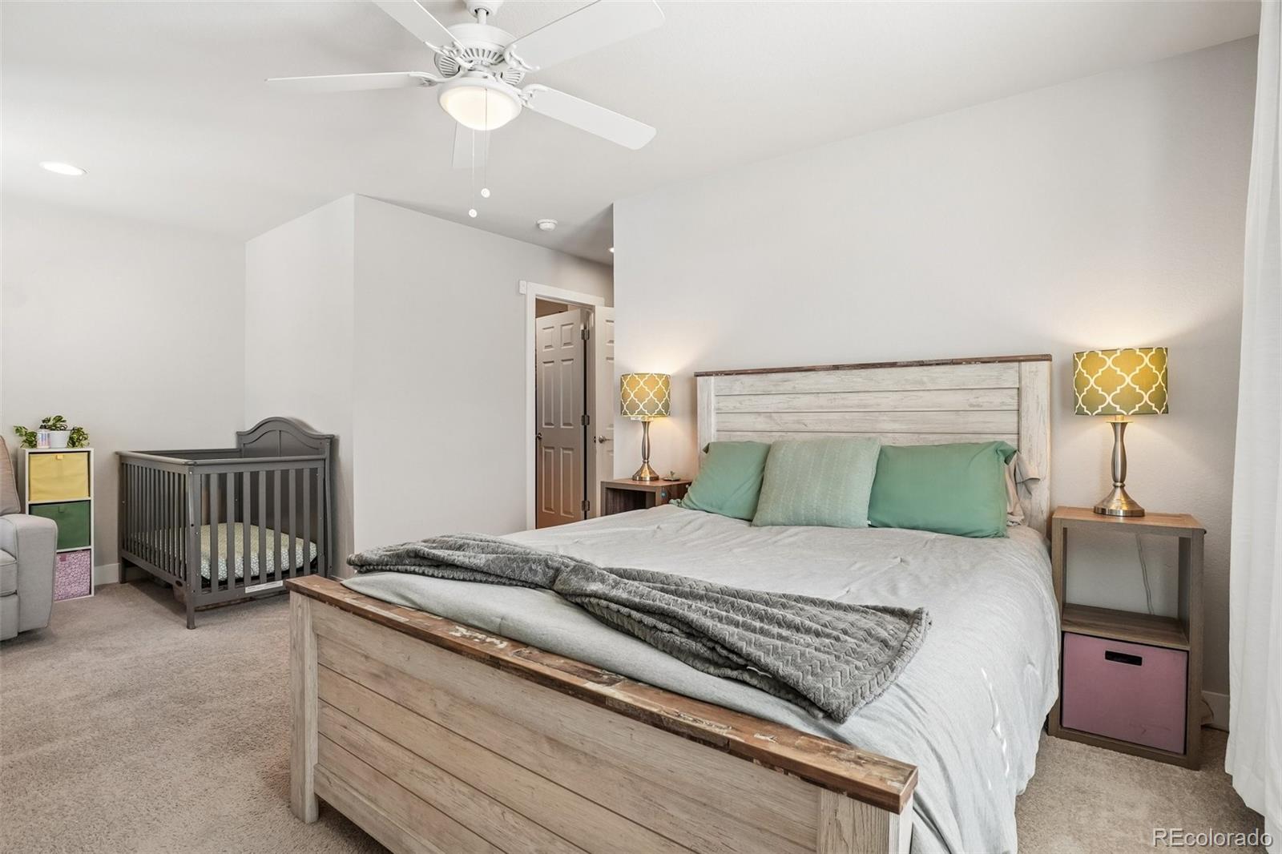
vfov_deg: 72.0
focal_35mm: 16
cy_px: 427
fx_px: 587
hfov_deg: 95.0
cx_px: 641
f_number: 8
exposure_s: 1/30
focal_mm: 11
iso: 250
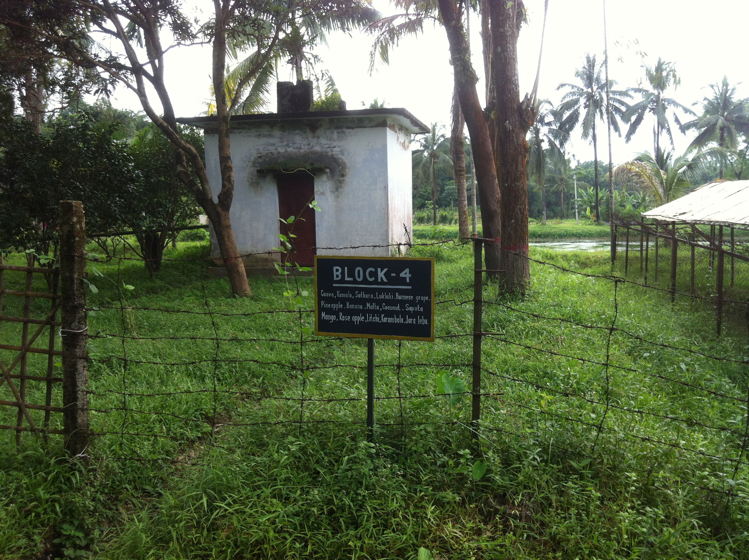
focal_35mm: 35
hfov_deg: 52.7
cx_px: 374
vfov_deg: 40.6
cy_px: 280
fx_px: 756
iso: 80
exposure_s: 1/335
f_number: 2.8
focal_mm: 3.85
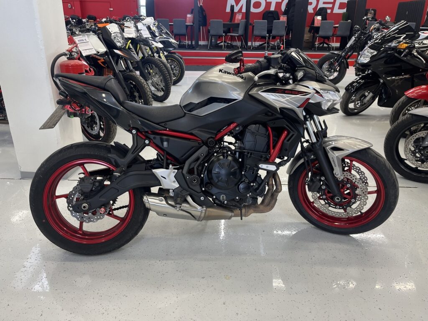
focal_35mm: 26
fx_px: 321
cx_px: 214
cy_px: 160
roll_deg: -0.4
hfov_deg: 67.3
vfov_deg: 53.1
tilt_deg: -22.2
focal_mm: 5.1
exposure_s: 1/100
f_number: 1.6
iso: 125
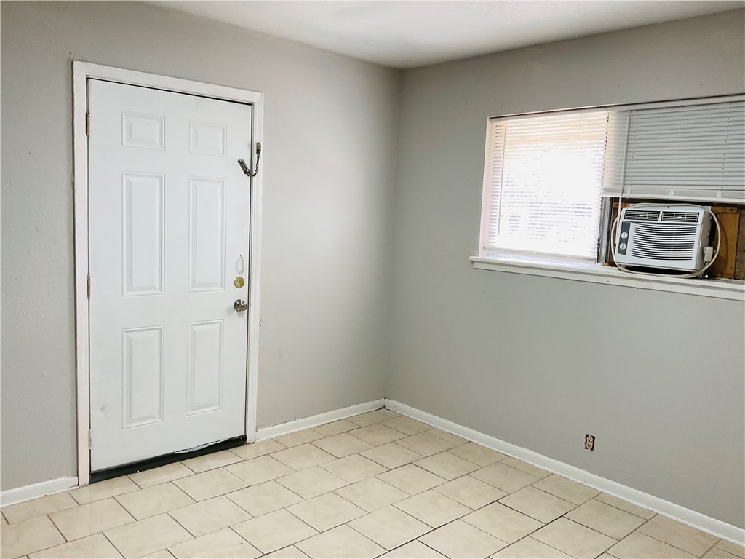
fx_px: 624
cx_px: 372
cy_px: 280
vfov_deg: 48.2
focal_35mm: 29
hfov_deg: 61.7
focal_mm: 3
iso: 64
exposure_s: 1/60
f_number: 1.8
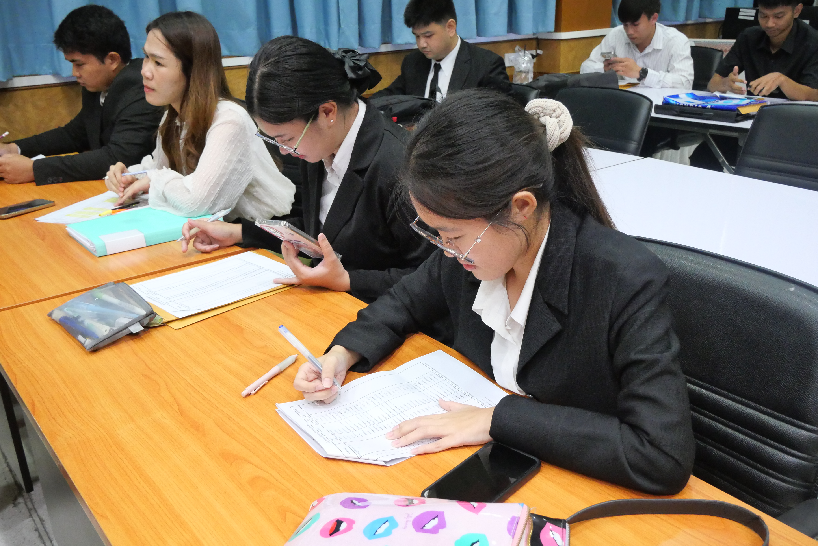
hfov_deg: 54.4
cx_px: 409
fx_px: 796
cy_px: 273
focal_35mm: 35
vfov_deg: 37.9
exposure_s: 1/50
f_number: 5
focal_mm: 17
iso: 3200
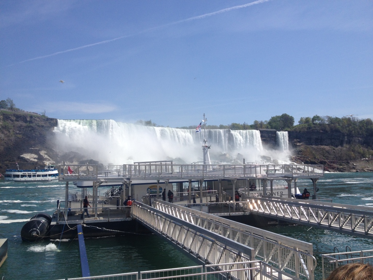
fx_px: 377
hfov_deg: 52.6
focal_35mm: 35
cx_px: 186
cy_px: 140
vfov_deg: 40.7
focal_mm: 4.28
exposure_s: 1/2513
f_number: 2.4
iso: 50
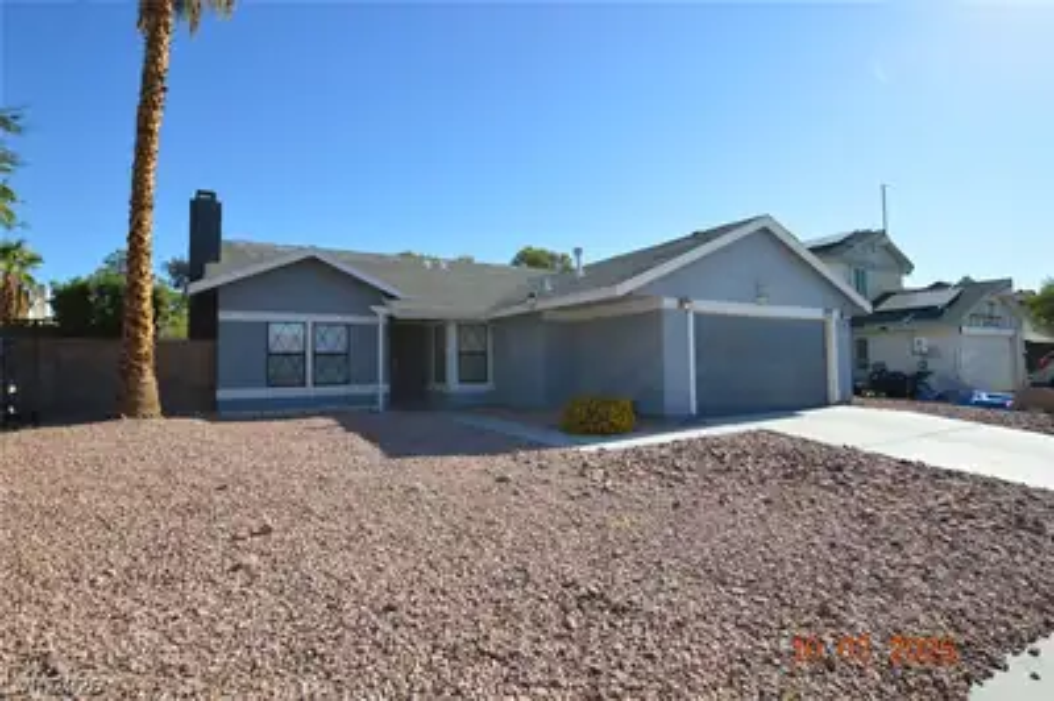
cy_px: 350
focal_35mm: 17
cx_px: 527
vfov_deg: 69.6
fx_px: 505
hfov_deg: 92.5
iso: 100
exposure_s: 1/200
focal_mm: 11.5
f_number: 7.1
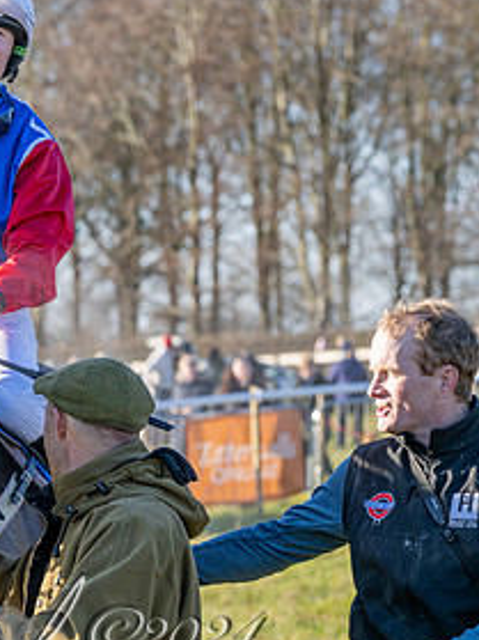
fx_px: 4173
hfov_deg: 6.5
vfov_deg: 8.8
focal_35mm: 226
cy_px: 397
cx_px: -163
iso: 400
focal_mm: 97
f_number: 5
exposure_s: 1/1250
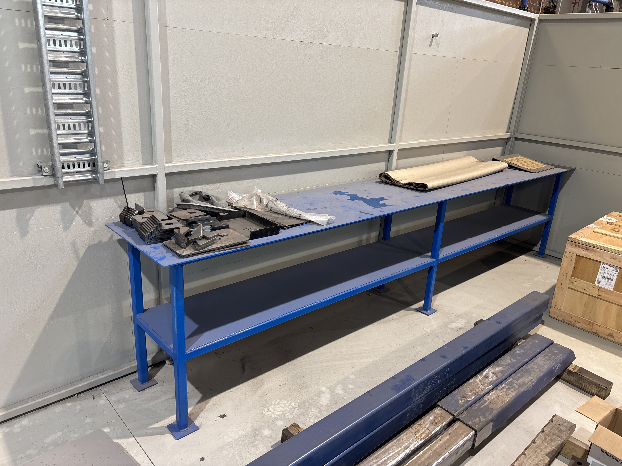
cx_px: 311
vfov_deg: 53.1
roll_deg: -3.1
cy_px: 233
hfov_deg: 67.3
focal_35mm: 26
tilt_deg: -18.7
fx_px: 467
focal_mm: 5.96
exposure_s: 1/50
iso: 125
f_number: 1.6
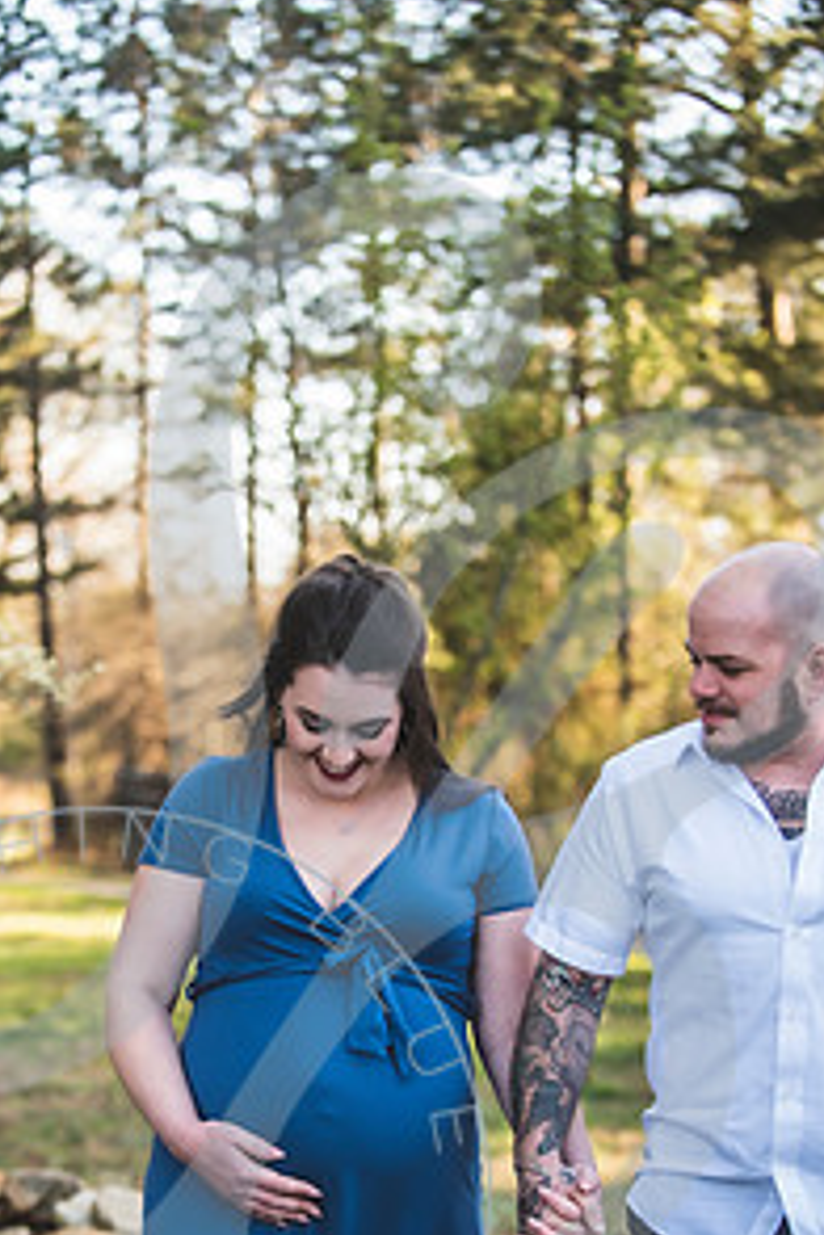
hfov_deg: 12.8
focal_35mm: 107
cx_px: 290
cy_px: 878
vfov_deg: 19.0
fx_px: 3673
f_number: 2.8
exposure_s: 1/320
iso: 250
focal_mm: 70
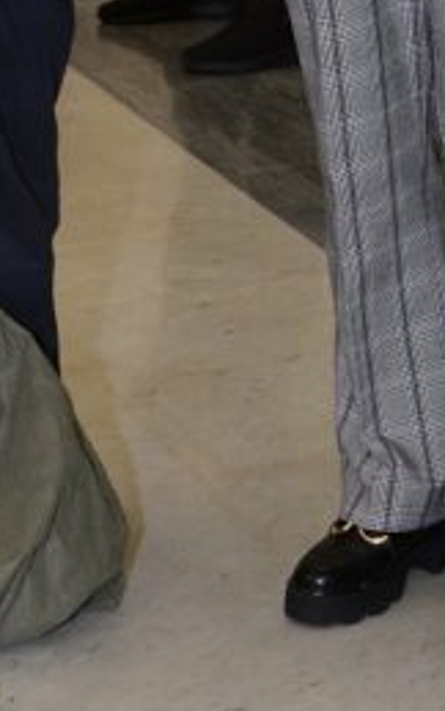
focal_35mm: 153
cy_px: -371
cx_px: 534
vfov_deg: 12.9
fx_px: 2967
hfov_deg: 8.5
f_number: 4.5
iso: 1600
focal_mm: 38
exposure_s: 1/125
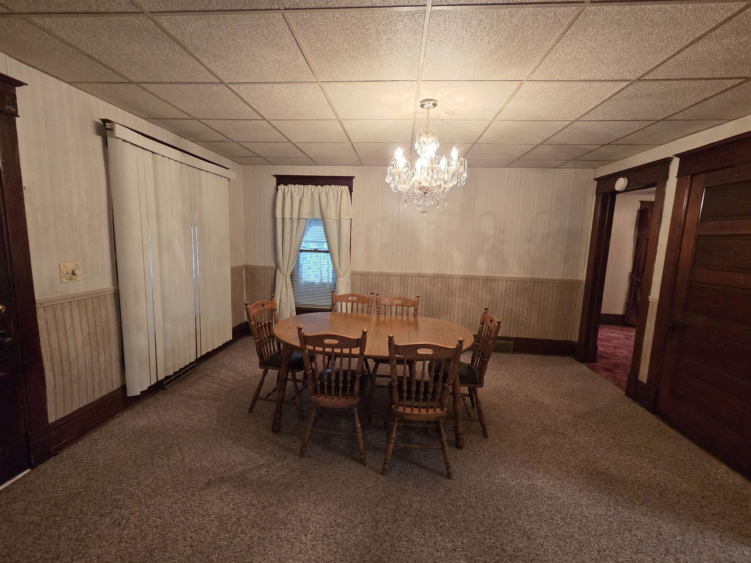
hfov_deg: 106.2
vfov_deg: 89.9
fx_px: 282
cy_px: 282
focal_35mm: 13
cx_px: 376
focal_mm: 2.2
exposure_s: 1/60
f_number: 2.2
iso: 640
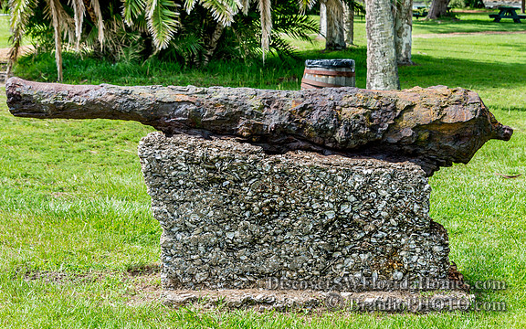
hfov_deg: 25.8
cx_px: 262
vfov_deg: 16.3
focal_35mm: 80
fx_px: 1147
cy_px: 155
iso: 160
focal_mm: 78
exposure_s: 1/500
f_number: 8
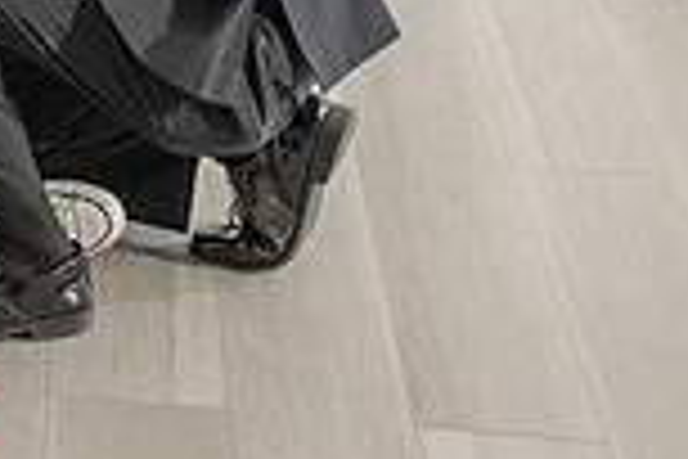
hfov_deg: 14.2
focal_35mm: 133
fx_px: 2542
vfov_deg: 9.8
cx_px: -418
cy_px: -340
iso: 500
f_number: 3.5
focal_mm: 35
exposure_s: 1/200
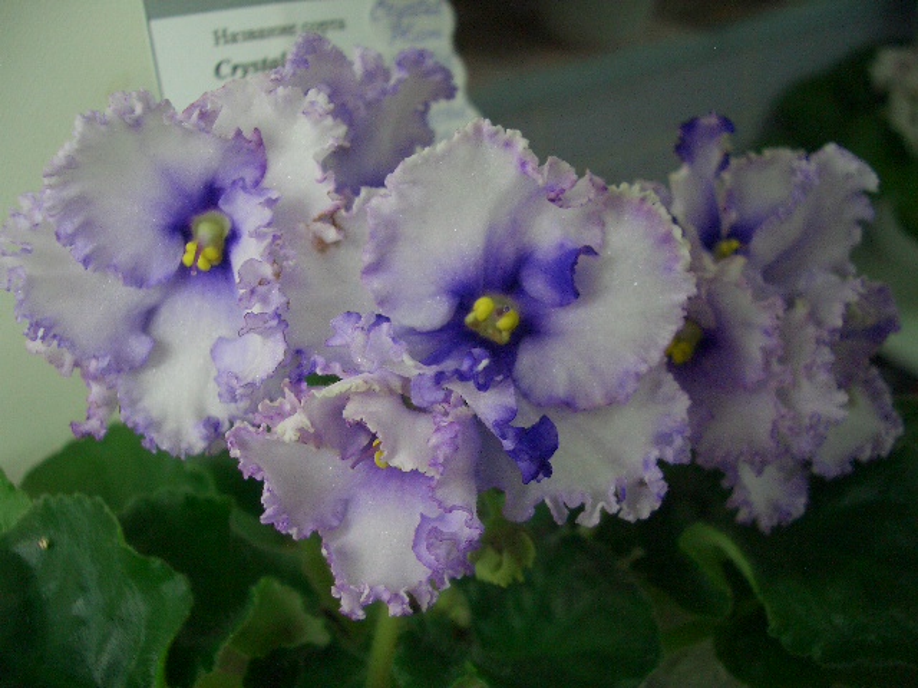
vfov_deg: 40.7
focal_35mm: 35
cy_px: 344
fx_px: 928
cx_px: 459
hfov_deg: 52.6
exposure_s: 1/100
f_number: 2.6
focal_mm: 5.8
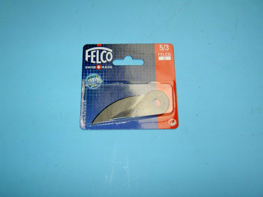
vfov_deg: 41.8
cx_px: 132
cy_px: 98
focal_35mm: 34
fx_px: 258
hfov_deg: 54.0
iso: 50
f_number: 2.8
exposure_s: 1/60
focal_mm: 5.6
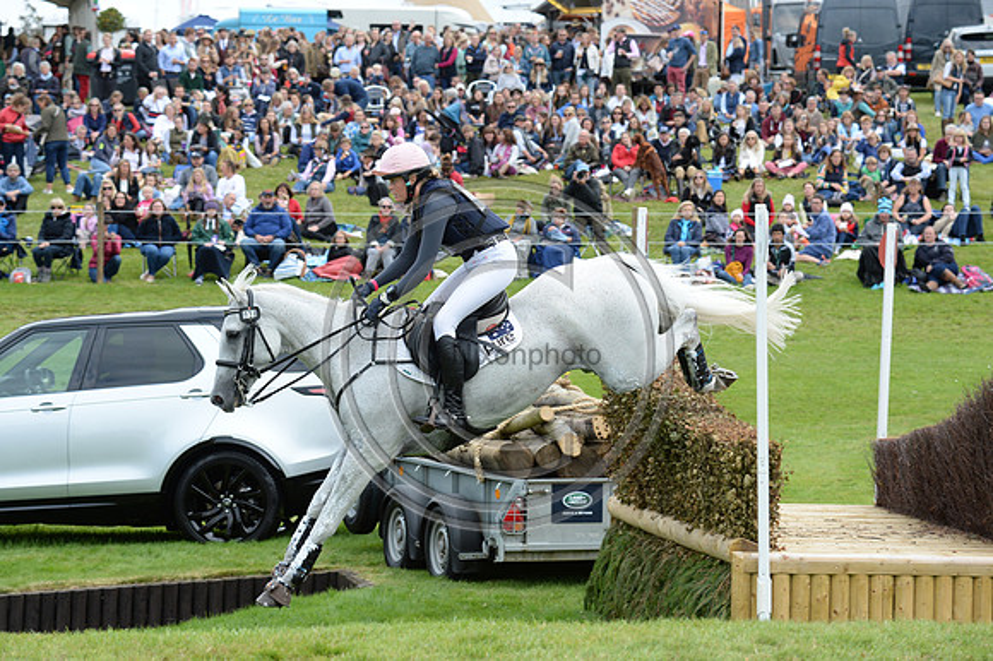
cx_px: 496
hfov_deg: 15.8
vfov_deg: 10.5
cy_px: 330
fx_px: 3584
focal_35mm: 130
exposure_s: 1/1000
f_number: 7.1
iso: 1000
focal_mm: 130
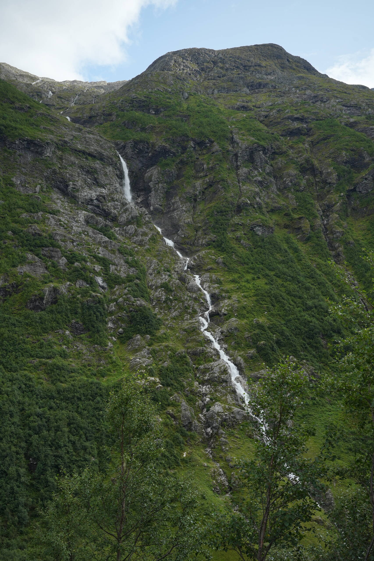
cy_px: 280
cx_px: 187
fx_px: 545
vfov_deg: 54.4
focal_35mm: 35
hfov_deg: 37.9
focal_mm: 35
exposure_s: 1/250
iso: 320
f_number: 7.1
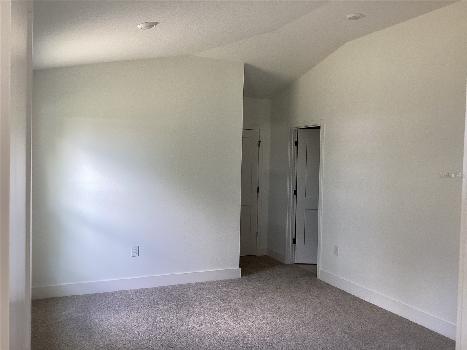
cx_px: 234
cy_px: 175
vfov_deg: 45.4
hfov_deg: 58.4
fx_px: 418
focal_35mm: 31
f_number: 2.4
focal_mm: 3.3
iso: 64
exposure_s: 1/60
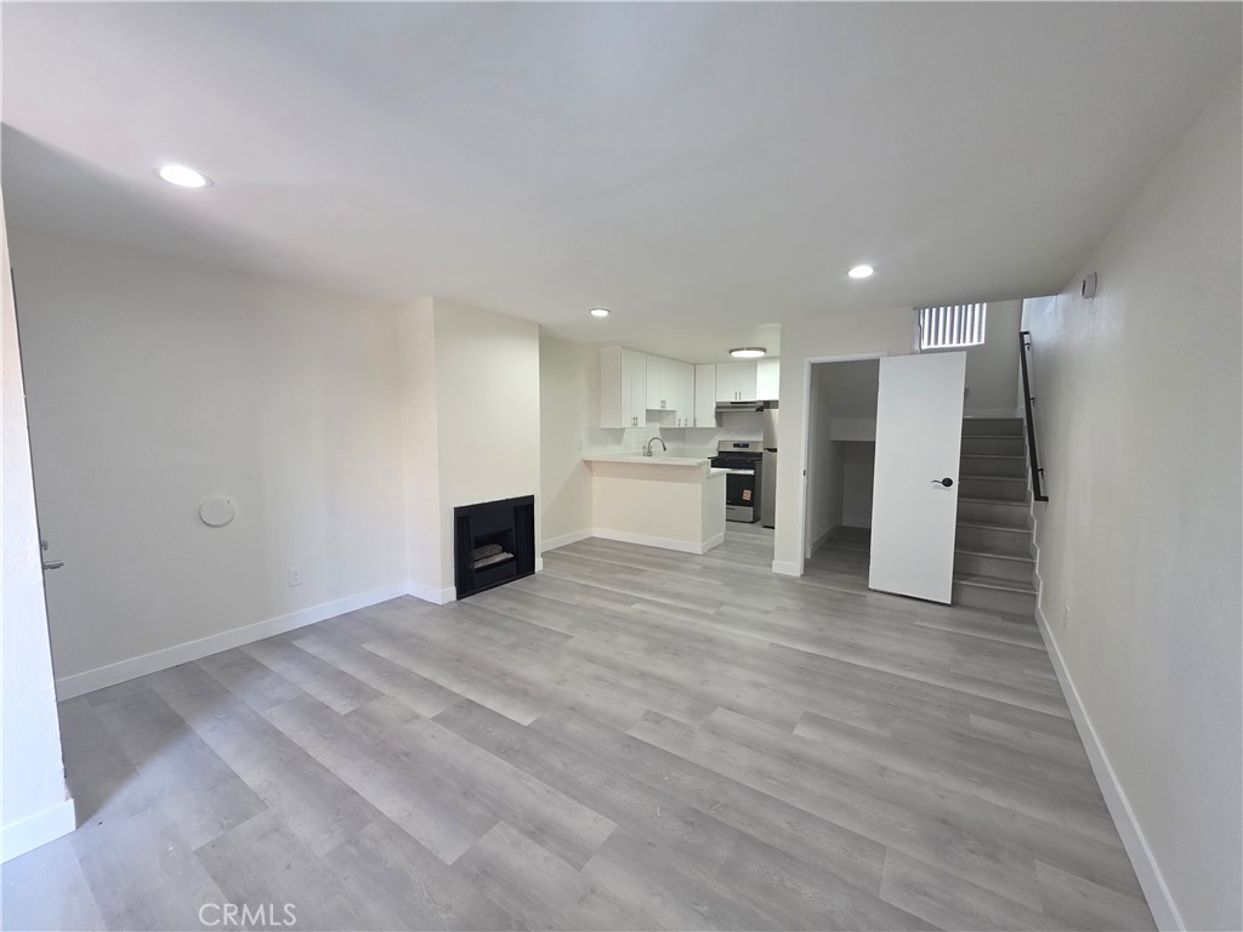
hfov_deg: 106.2
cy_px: 466
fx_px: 467
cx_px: 622
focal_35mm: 13
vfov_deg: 89.9
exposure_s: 1/120
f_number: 1.9
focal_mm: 2.2
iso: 250
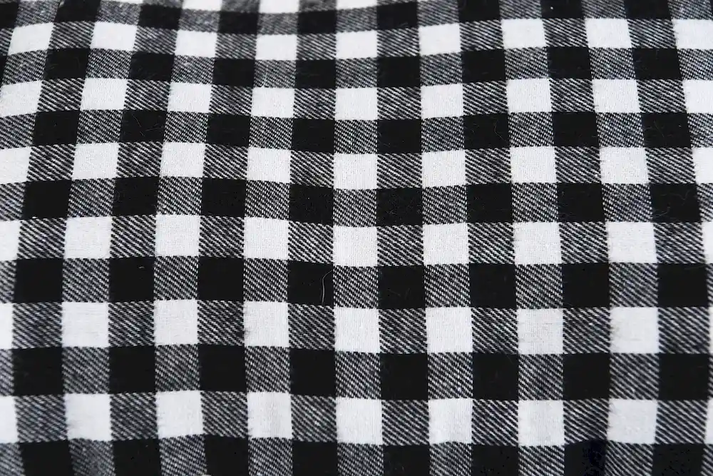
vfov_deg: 19.5
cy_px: 238
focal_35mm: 70
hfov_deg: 28.8
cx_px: 356
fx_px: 1386
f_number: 10
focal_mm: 70
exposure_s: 1/125
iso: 200
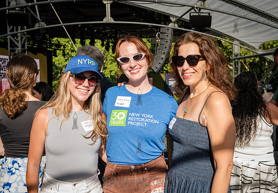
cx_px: 137
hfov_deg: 42.5
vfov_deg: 30.2
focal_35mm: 46
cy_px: 100
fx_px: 357
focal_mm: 35
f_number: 5.6
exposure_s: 1/4000
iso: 1600
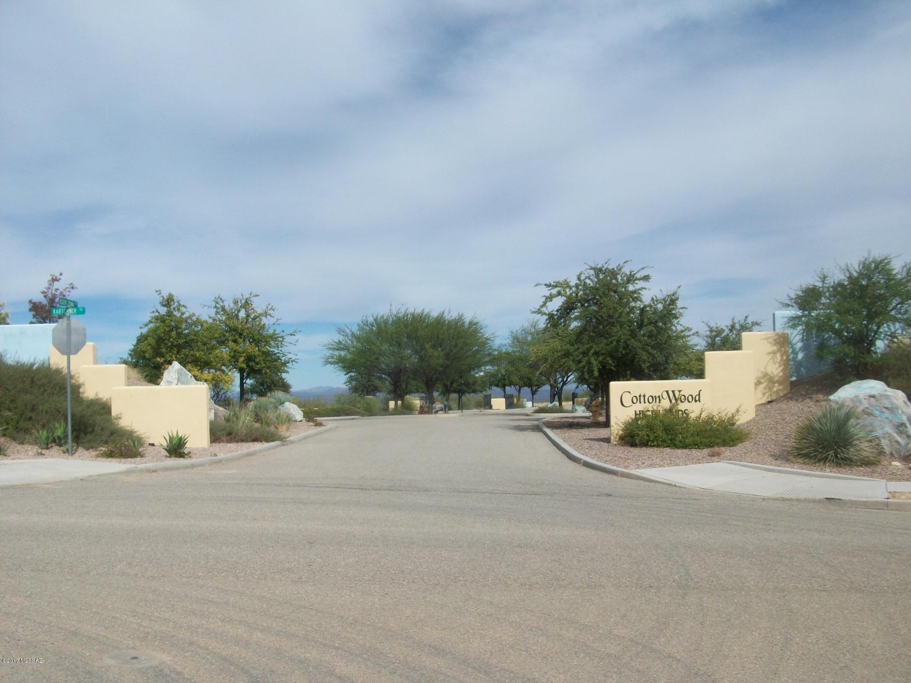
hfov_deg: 54.0
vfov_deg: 41.8
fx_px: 895
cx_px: 456
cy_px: 342
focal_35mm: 34
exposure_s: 1/570
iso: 64
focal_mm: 5.7
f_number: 5.5
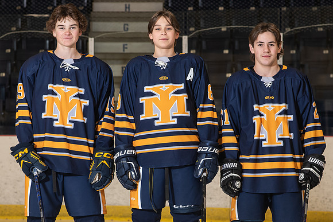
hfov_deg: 13.9
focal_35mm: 147
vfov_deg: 9.3
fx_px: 1363
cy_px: 176
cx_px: 153
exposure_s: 1/250
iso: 640
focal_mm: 85
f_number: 5.6
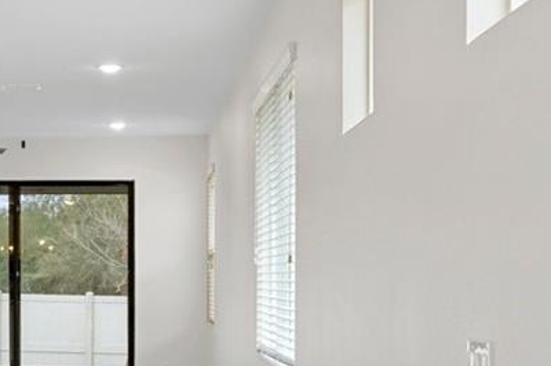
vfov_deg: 17.7
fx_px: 1162
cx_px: 157
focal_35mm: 76
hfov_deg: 26.4
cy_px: 322
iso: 320
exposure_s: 1/2.5
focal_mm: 19
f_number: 8
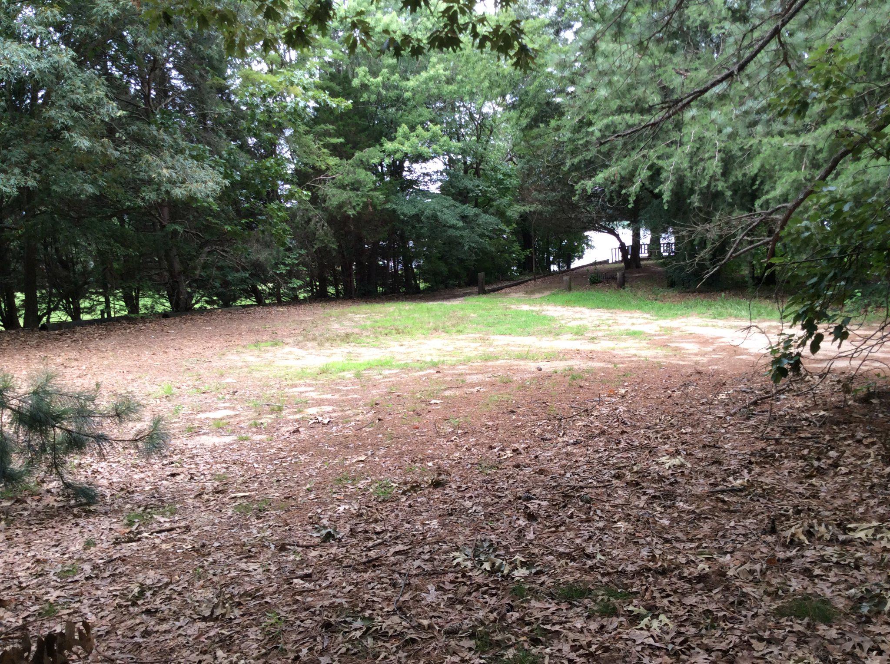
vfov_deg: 44.0
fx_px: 821
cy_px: 332
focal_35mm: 32
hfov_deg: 56.9
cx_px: 445
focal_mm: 3.3
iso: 32
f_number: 2.4
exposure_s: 1/152
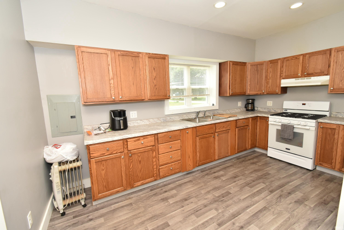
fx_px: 143
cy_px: 115
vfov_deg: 77.4
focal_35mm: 15
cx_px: 172
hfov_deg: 100.3
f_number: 8
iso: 400
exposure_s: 1/100
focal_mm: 10
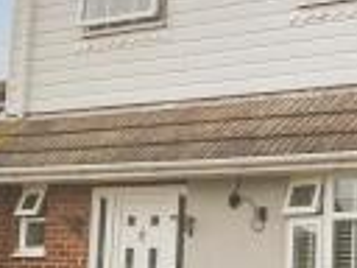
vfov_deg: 15.4
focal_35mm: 96
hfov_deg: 18.8
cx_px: 478
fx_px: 990
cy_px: 158
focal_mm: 3
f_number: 1.8
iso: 16
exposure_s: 1/1700
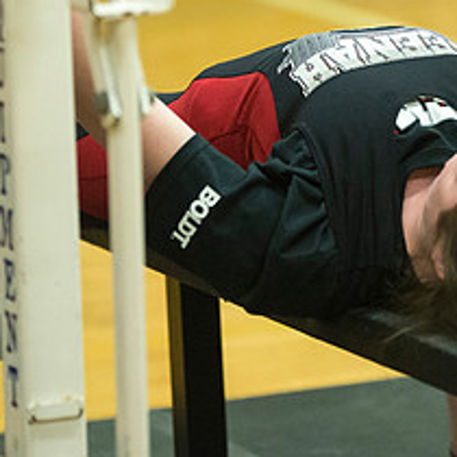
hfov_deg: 5.0
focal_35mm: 353
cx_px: 372
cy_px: 97
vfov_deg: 5.0
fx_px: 5273
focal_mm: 150
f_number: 2.8
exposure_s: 1/500
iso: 6400
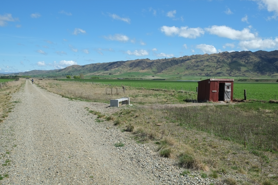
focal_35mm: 35
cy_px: 92
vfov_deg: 37.9
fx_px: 270
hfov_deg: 54.4
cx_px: 139
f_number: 9
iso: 200
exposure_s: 1/400
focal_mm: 23.3
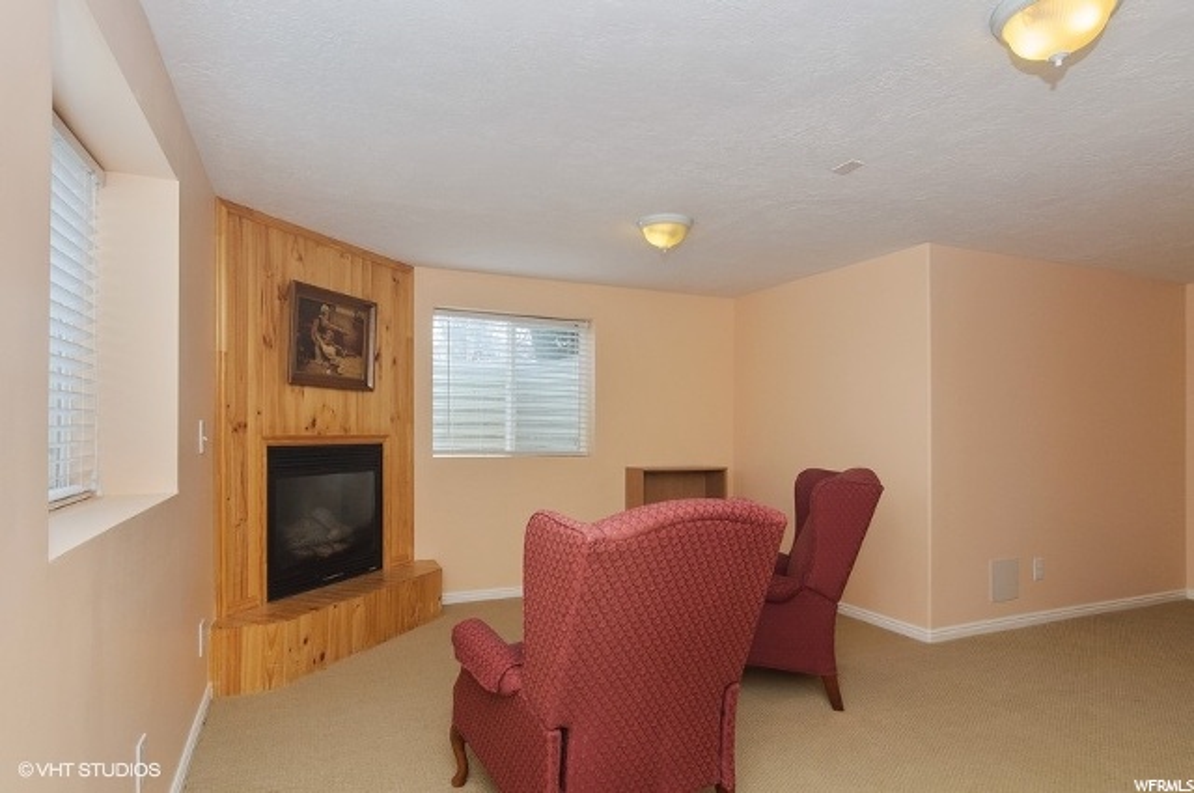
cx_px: 597
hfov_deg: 85.5
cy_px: 396
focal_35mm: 20
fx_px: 646
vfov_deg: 63.1
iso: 200
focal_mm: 13
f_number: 9
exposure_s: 1/40
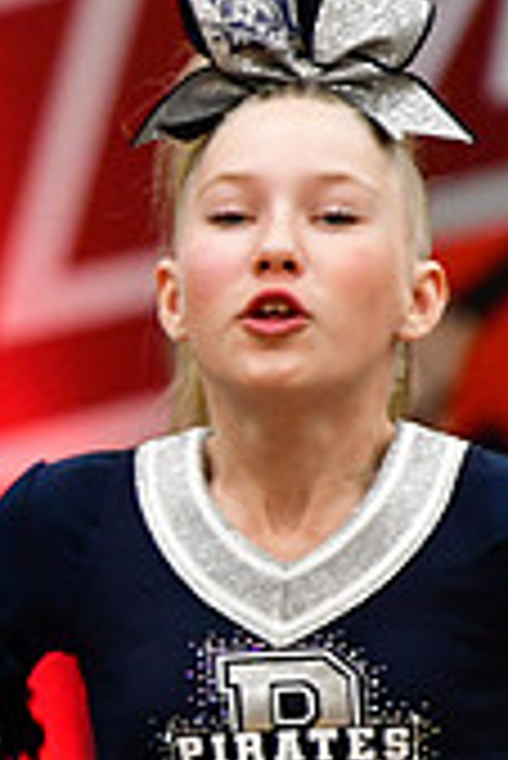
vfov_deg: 2.0
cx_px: -791
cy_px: 569
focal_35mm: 1027
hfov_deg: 1.3
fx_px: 21692
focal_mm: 200
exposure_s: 1/500
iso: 4000
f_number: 3.5
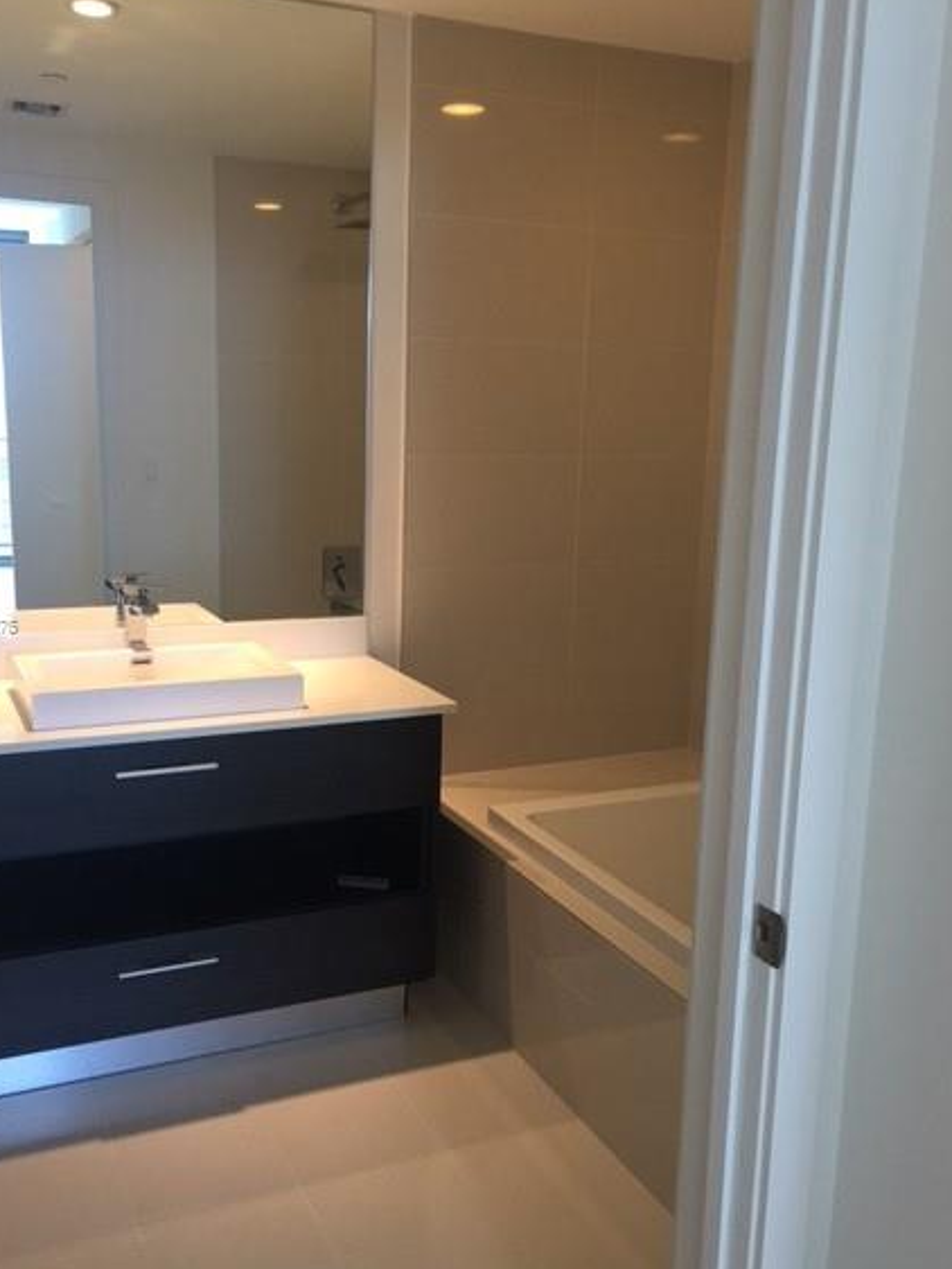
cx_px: 417
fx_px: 1209
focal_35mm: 33
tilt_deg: -9.3
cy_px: 625
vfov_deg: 55.3
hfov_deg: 42.9
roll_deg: -2.0
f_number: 2.2
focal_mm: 4.15
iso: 32
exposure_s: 1/15
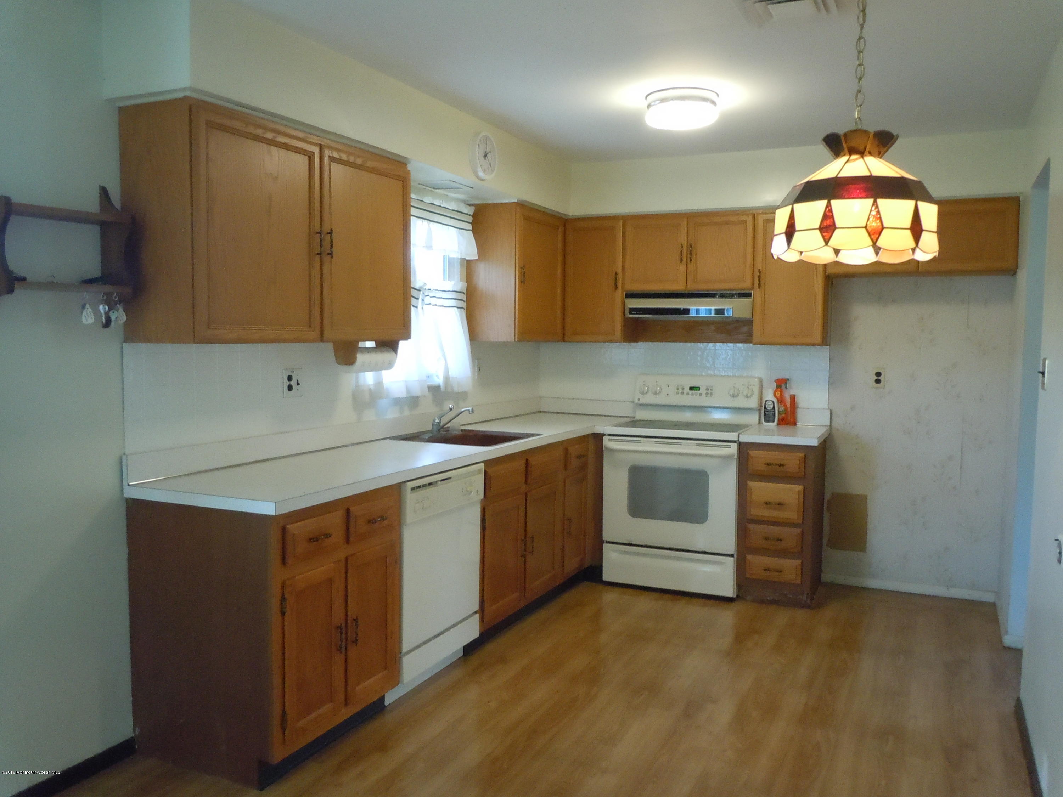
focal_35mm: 28
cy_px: 398
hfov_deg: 63.4
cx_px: 532
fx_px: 860
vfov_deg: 49.7
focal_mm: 5
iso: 800
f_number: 3.7
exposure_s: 1/50
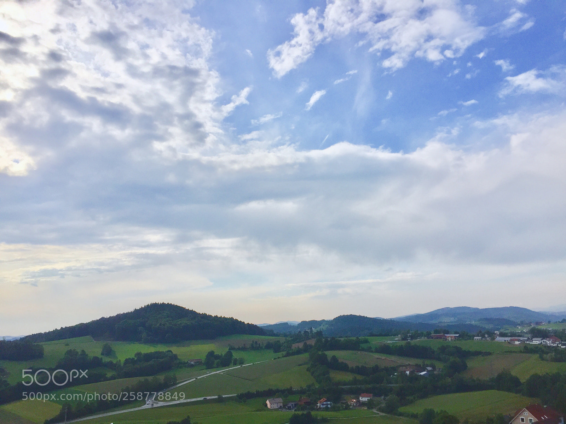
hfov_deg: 61.7
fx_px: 474
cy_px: 212
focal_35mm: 29
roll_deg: +0.5
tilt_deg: +12.9
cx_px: 283
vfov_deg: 48.2
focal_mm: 4.15
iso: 32
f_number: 2.2
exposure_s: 1/4950
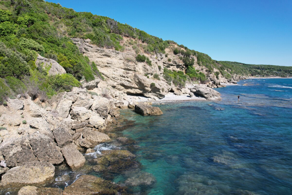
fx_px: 178
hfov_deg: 78.6
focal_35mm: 22
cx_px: 146
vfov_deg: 57.2
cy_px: 98
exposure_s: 1/1600
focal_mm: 8.4
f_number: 2.8
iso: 130
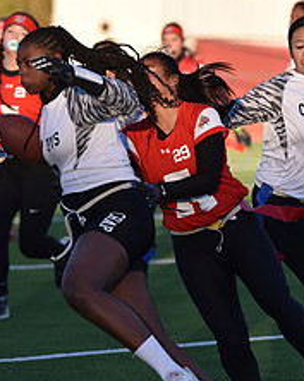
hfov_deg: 3.5
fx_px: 4981
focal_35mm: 442
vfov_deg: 4.4
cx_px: 246
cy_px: 197
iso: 640
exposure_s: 1/4000
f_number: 2.8
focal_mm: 180
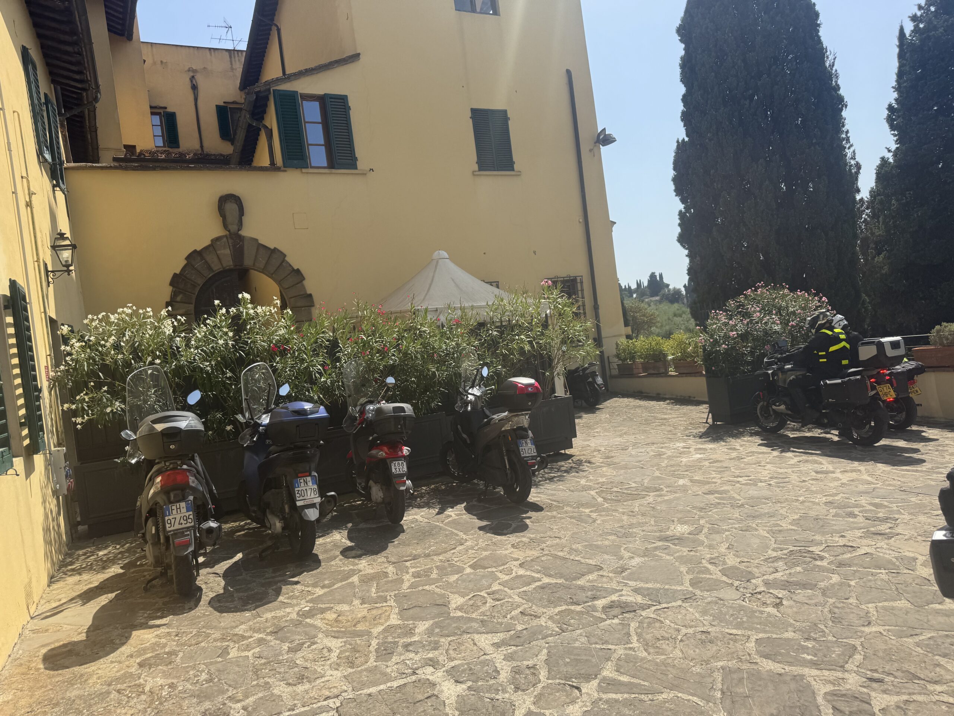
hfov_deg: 71.6
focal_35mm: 24
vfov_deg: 56.8
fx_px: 661
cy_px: 358
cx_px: 477
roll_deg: +10.7
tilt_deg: +7.4
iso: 80
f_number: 1.78
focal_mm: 6.76
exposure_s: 1/3597
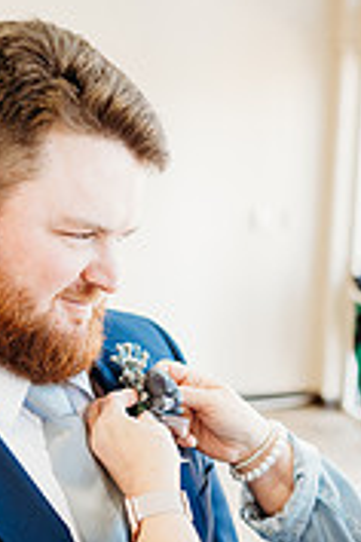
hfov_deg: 22.2
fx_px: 917
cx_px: 119
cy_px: 377
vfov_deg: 32.5
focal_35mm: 61
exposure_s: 1/160
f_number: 1.8
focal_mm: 24
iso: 800
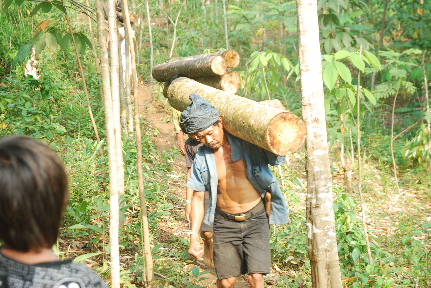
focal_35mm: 75
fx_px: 899
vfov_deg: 18.2
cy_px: 144
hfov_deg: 27.0
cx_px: 216
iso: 400
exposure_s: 1/125
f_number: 4.5
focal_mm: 50
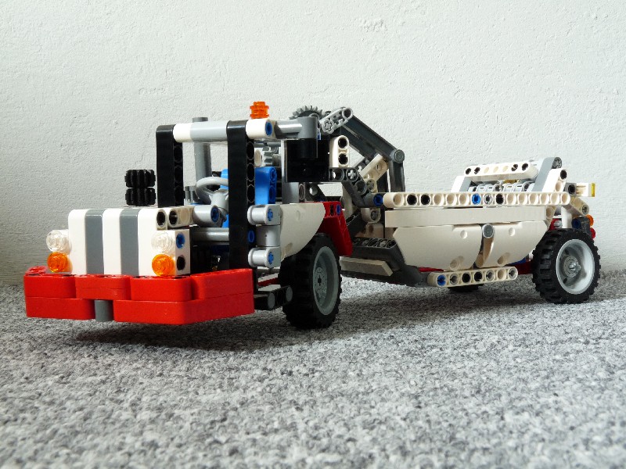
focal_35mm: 39
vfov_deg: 36.8
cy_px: 234
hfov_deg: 47.9
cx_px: 313
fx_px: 705
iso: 100
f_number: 8
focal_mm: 6.9
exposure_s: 1.3
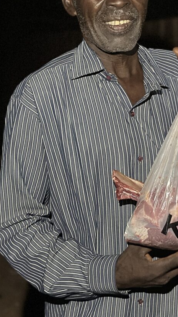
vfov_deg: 19.8
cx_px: 136
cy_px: 131
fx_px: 906
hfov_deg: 11.2
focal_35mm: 108
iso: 1000
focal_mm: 6.86
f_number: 1.78
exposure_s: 1/30
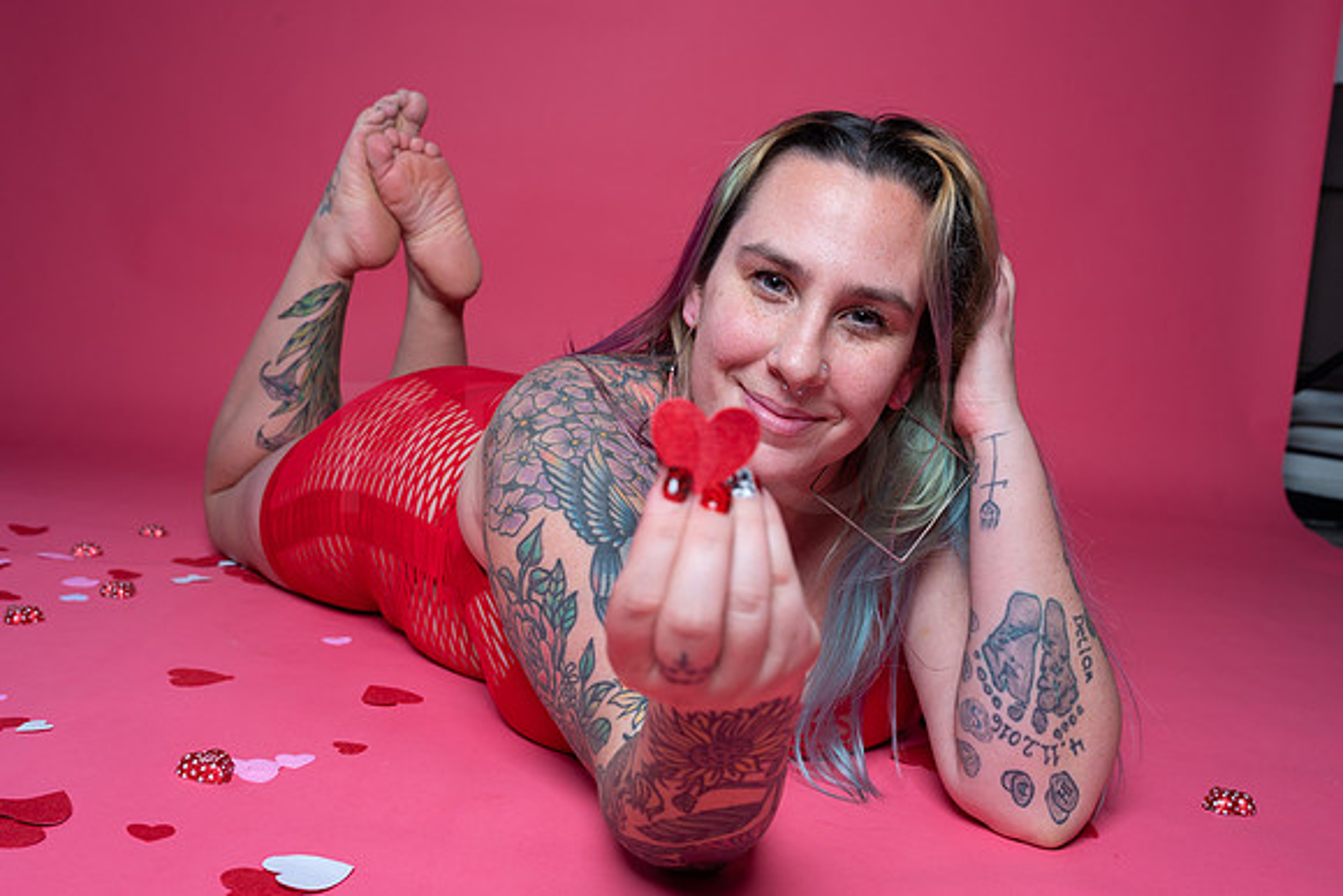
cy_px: 448
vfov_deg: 37.9
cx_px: 672
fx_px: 1306
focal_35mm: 35
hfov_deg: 54.4
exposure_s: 1/160
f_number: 8
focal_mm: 35
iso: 100
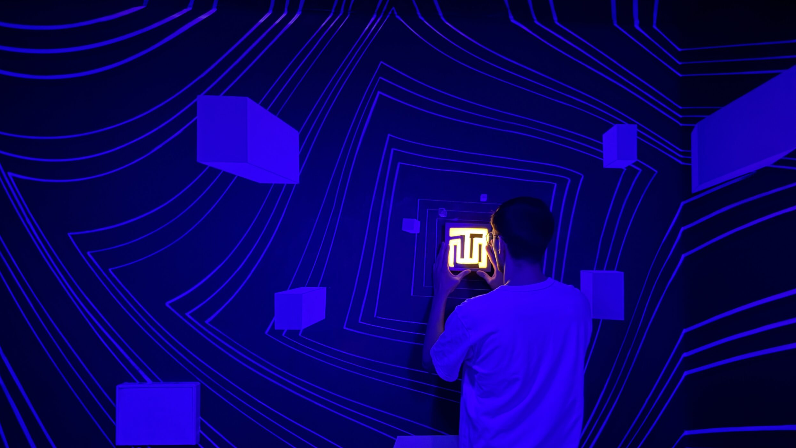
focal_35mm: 27
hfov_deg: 69.8
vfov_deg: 42.2
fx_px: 570
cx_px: 405
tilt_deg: +1.5
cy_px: 304
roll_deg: +0.0
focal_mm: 6.76
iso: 4000
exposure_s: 1/5
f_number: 1.78
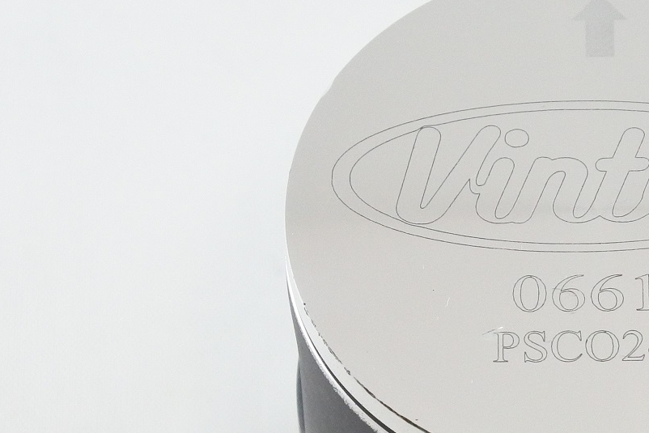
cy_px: 402
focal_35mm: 156
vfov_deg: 8.8
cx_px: 589
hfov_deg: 13.0
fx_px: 2813
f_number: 5.3
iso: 800
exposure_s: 1/125
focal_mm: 26.4
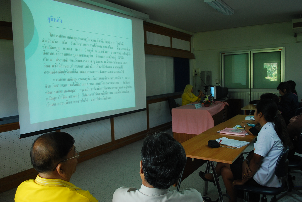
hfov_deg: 61.9
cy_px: 101
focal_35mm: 30
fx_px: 252
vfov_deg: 43.7
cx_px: 151
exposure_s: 1/30
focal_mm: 20
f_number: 3.8
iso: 400
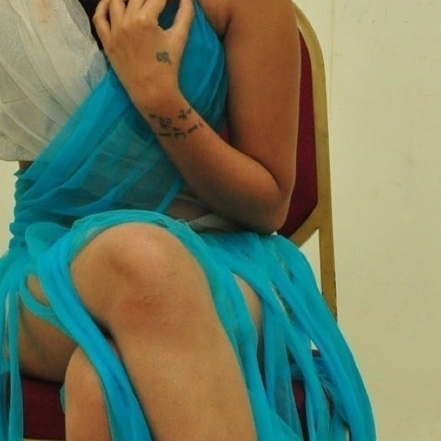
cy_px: 288
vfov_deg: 15.5
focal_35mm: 112
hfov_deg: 15.5
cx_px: 177
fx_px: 1614
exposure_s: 1/125
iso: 1600
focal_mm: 28
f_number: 8
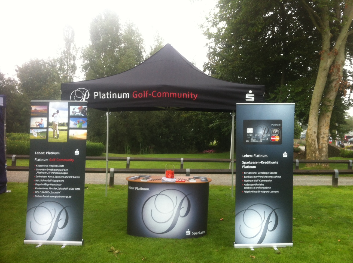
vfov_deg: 40.6
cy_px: 132
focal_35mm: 35
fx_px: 356
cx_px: 176
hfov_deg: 52.7
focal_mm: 3.85
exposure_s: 1/205
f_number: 2.8
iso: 80
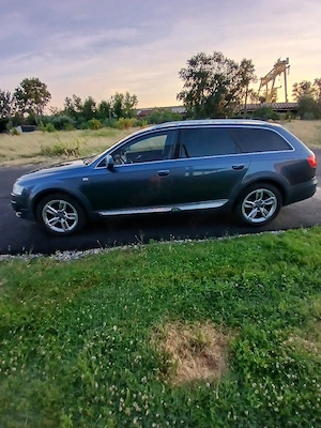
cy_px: 214
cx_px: 160
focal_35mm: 17
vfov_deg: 91.0
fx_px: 210
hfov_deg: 74.7
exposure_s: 1/110
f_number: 2.2
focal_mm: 1.4
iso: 50
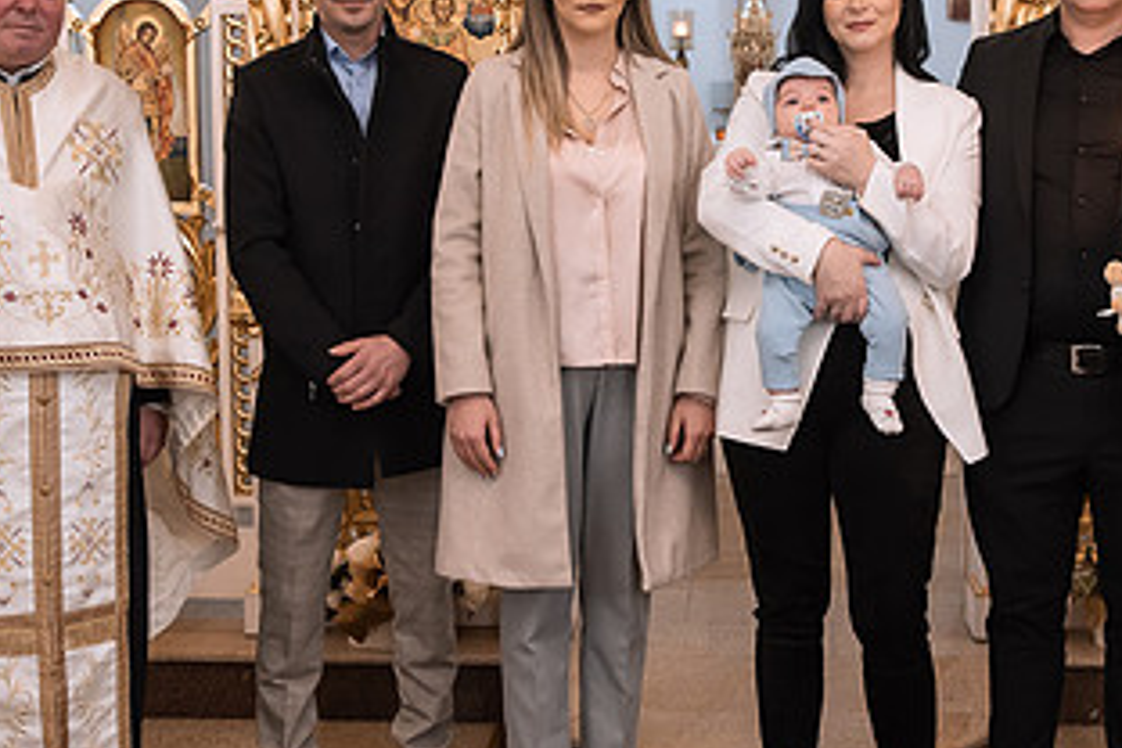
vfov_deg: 21.2
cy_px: 285
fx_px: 1995
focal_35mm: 64
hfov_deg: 31.3
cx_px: 713
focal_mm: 31
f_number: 2.8
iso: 800
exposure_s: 1/125
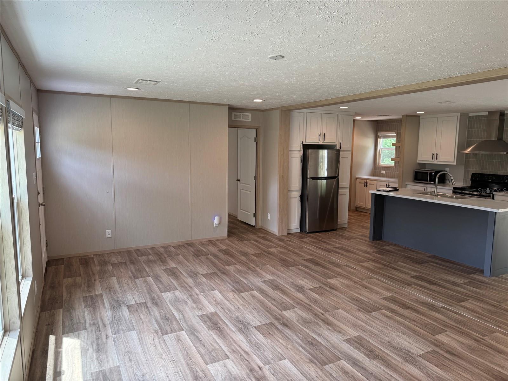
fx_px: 352
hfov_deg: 71.6
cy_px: 190
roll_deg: -1.0
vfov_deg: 56.8
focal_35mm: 24
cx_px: 254
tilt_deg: -7.4
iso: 100
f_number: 1.78
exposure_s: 1/120
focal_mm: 6.76
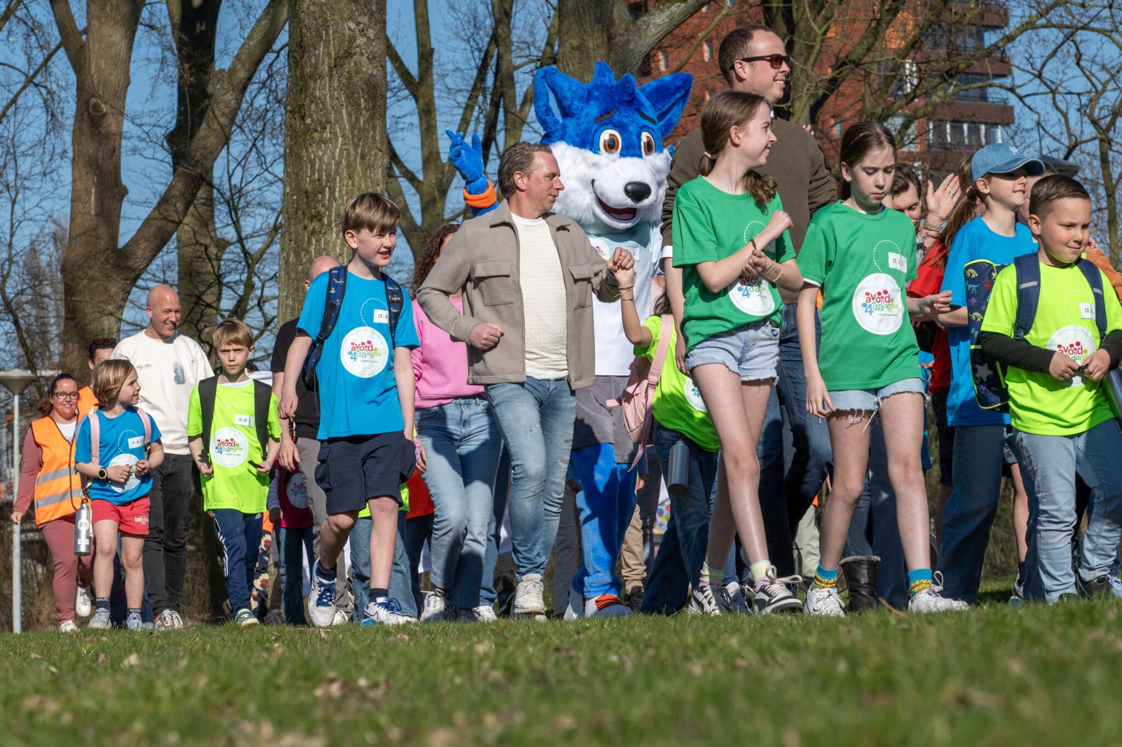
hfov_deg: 16.4
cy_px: 374
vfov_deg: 11.0
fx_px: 3893
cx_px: 561
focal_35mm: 125
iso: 800
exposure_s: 1/1600
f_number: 9
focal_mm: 125
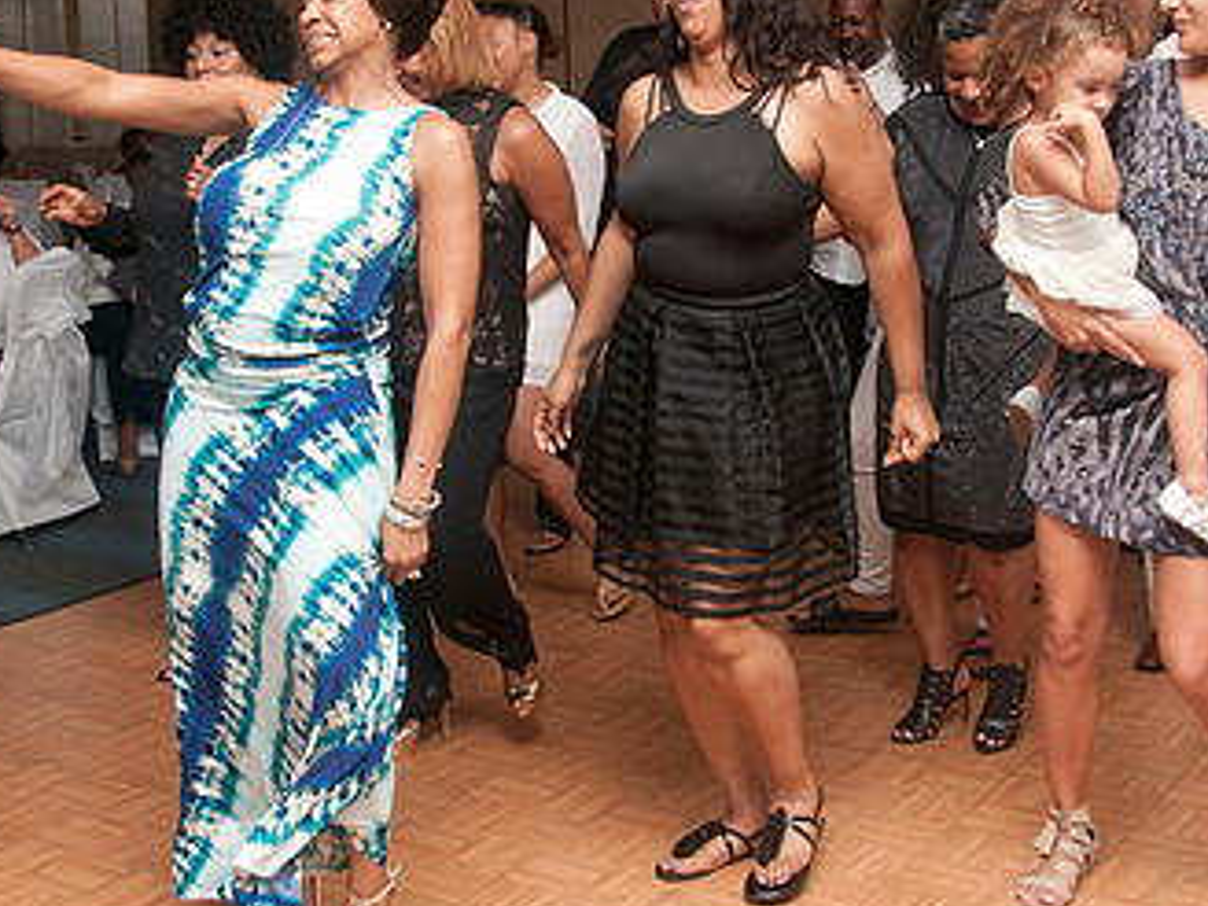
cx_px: 600
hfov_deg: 34.3
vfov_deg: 26.0
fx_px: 1954
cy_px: 341
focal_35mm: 56
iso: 400
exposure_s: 1/125
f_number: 5.6
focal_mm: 22
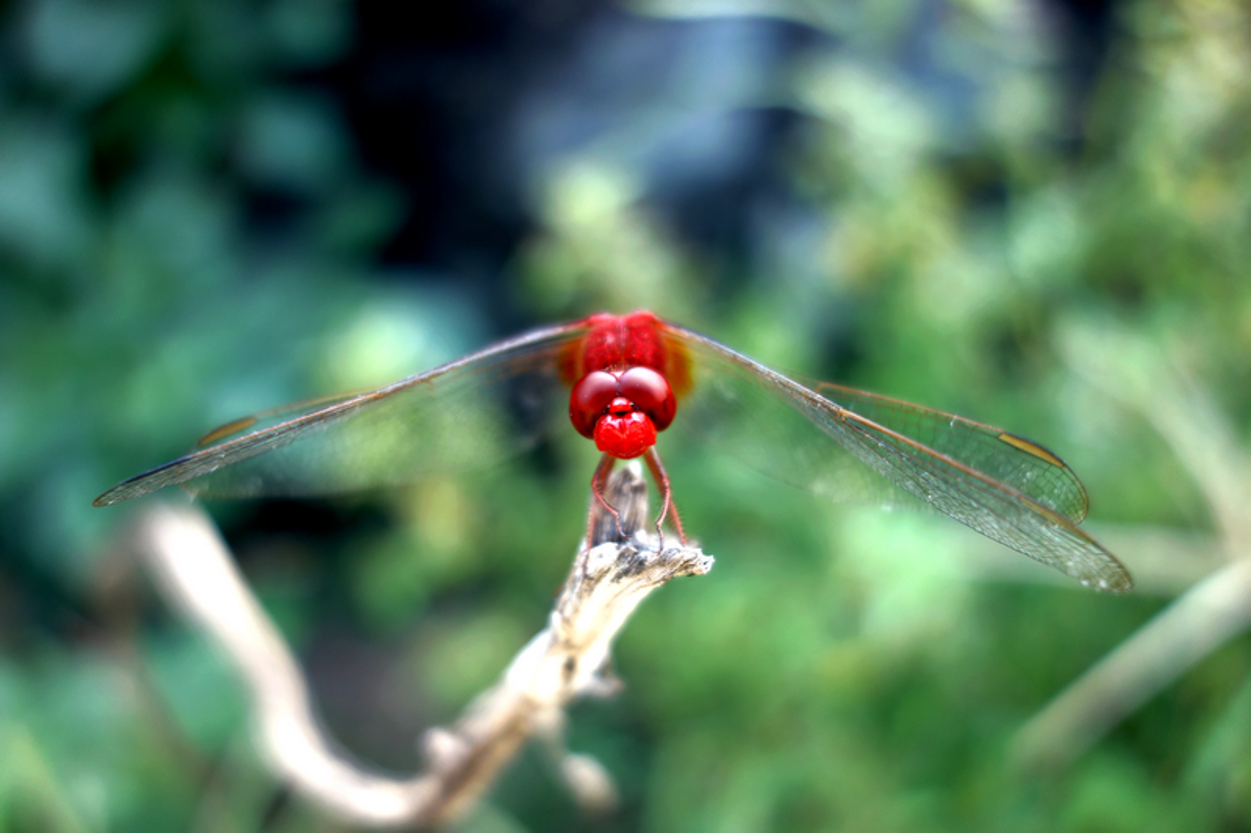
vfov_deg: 46.4
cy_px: 416
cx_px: 626
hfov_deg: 65.5
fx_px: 973
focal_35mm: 28
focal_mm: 10.4
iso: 125
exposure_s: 1/125
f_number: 2.2
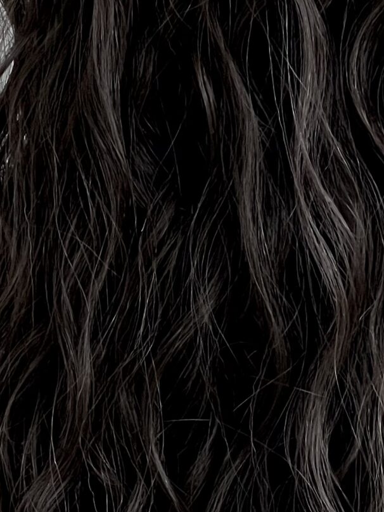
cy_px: 546
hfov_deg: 6.1
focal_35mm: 244
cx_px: 375
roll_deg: +0.7
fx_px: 3609
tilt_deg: -8.4
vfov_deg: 8.1
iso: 200
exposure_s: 1/77
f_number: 2.8
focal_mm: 9
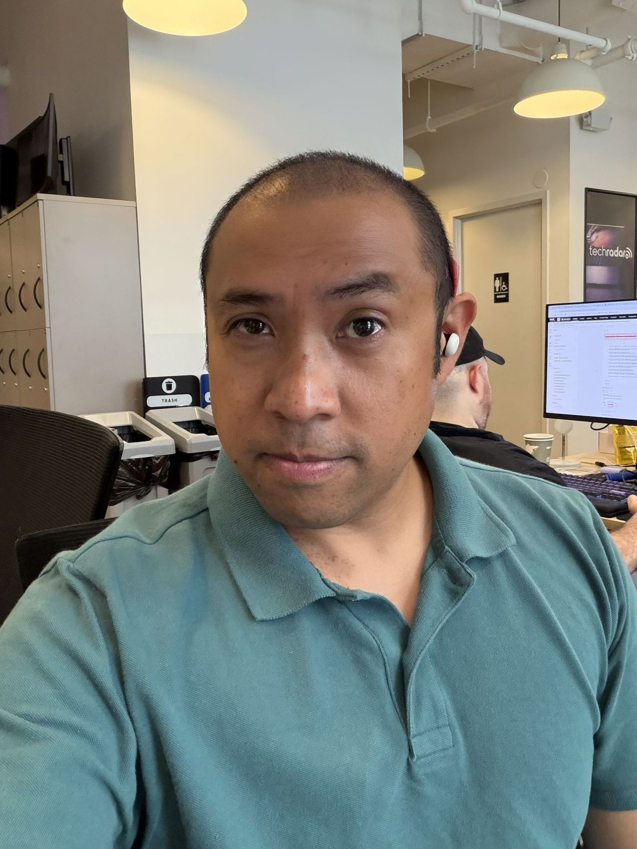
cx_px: 318
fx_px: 736
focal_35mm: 30
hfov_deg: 46.8
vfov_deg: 60.0
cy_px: 424
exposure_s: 1/60
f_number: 1.9
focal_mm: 2.71
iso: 250
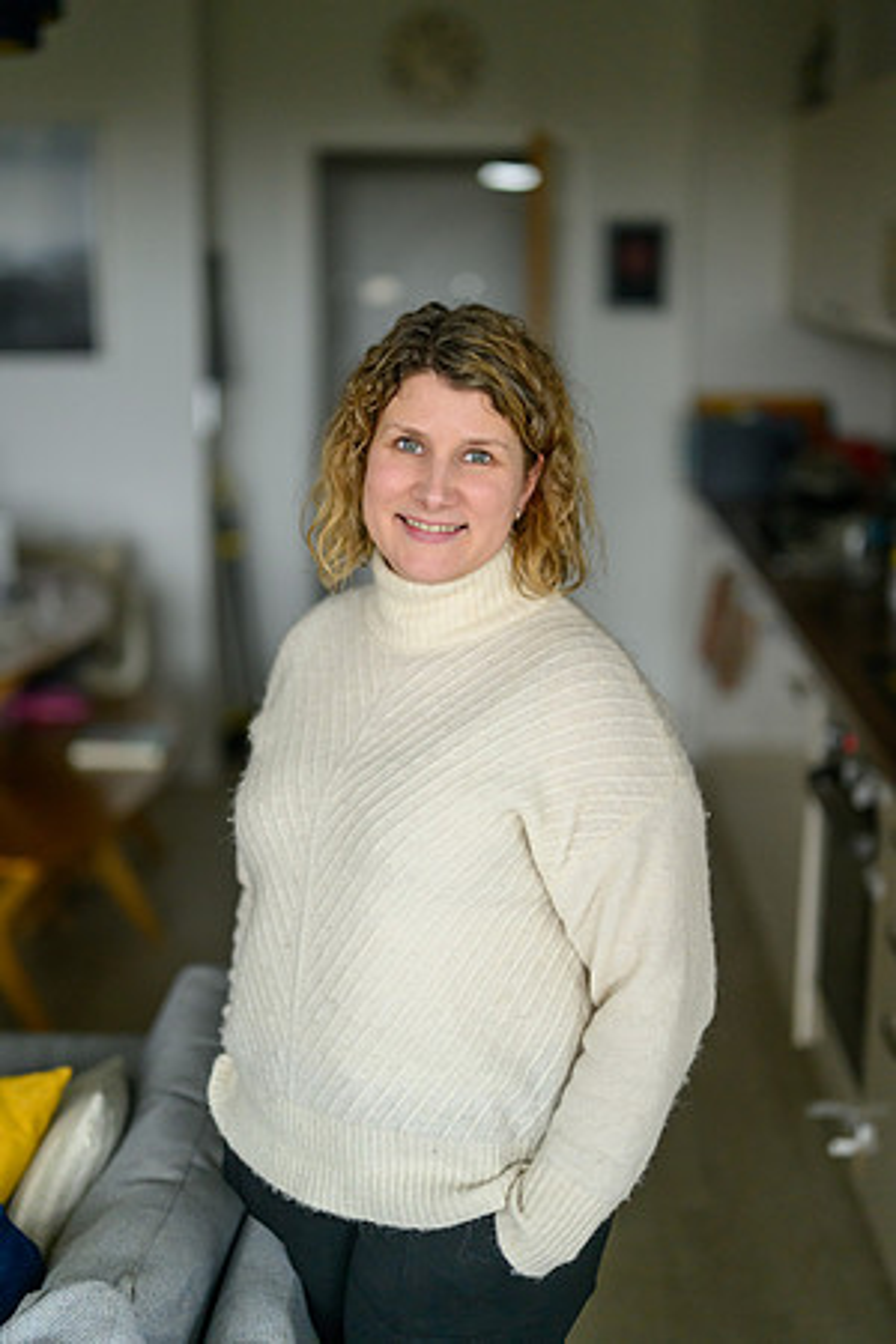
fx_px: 1867
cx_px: 448
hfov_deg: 27.0
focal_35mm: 50
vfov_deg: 39.6
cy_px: 672
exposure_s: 1/400
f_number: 1.2
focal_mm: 50
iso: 1800
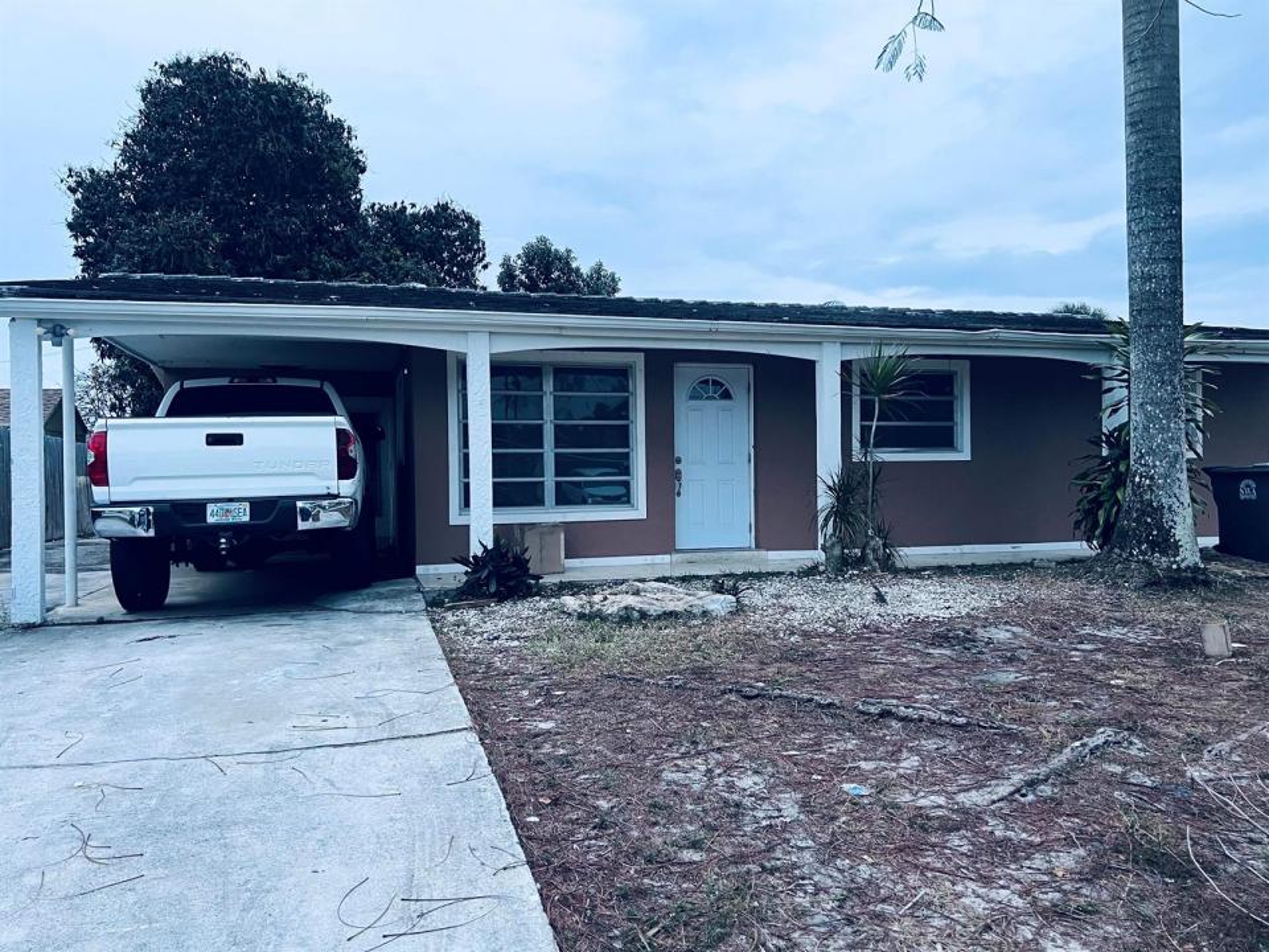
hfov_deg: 67.3
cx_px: 634
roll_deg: +0.1
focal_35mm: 26
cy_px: 476
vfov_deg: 53.1
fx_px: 953
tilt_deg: -2.6
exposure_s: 1/60
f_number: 1.5
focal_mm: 5.7
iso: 160
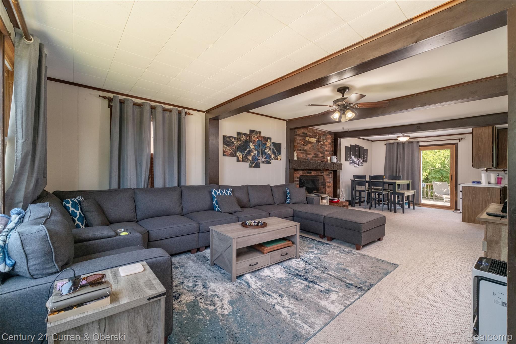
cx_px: 258
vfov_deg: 77.3
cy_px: 172
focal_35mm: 15
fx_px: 215
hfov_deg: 100.4
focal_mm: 10
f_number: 6.4
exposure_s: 1/60
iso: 640
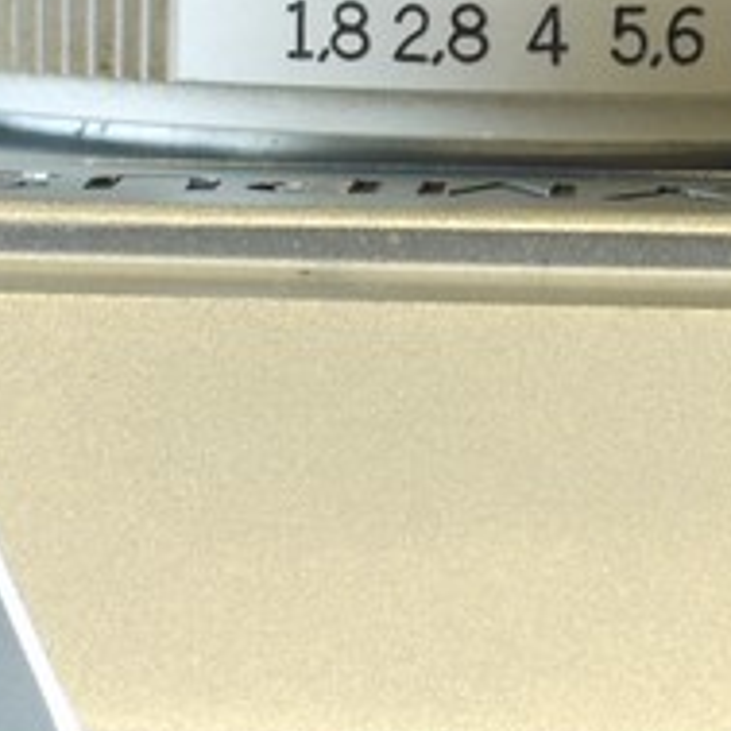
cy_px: 364
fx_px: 8051
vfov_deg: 5.2
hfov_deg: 5.2
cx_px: 681
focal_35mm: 337
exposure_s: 1/20
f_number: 10
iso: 400
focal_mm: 30
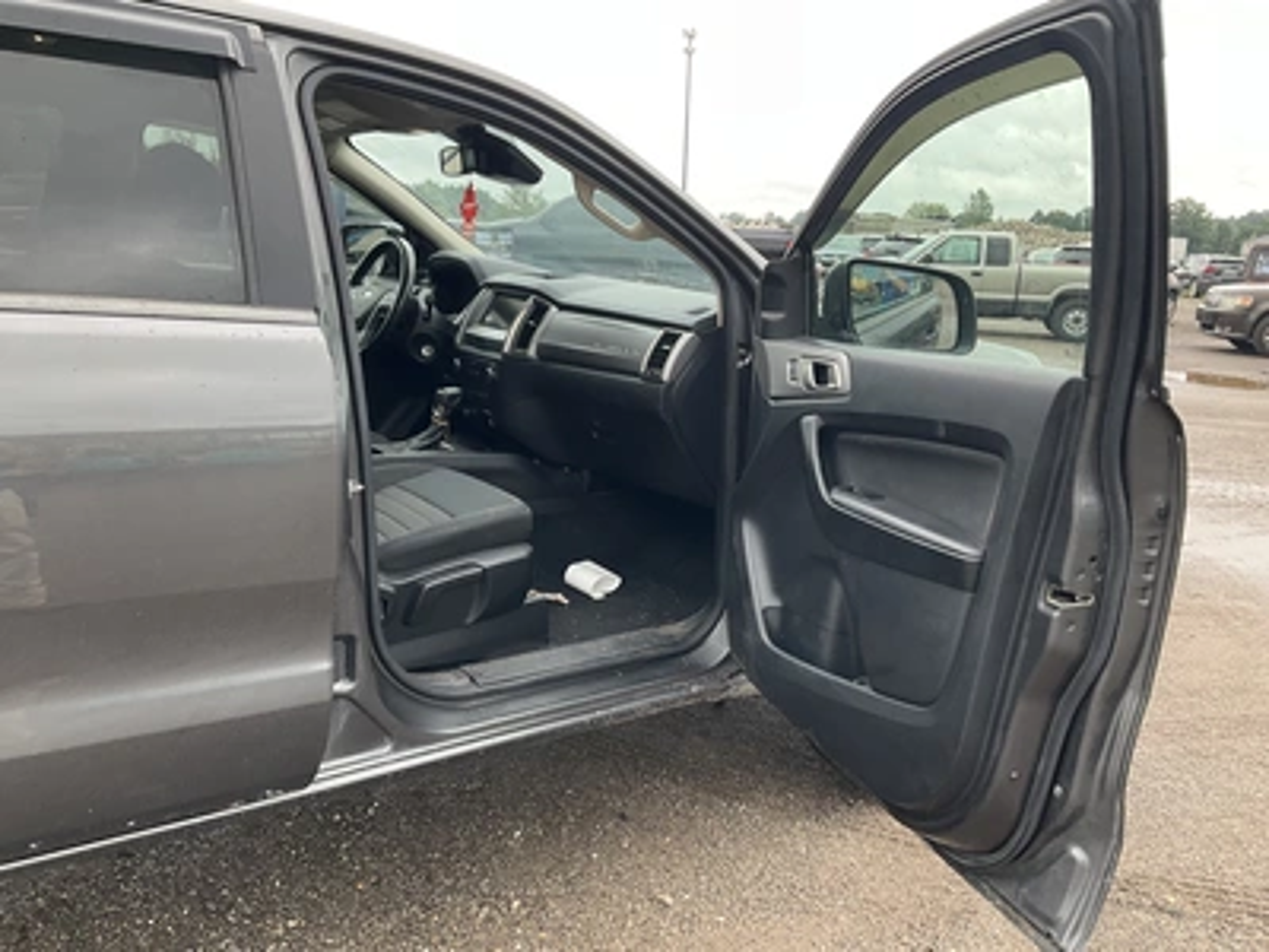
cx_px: 634
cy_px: 476
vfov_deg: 48.2
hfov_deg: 61.7
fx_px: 1063
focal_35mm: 29
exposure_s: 1/122
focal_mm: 3
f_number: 1.8
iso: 25
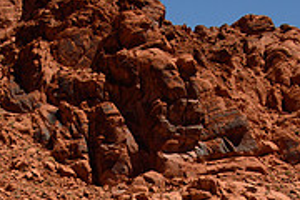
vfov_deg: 14.9
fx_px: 725
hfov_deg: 23.3
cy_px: 268
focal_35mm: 87
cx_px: 122
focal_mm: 18
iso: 200
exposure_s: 1/320
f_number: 8
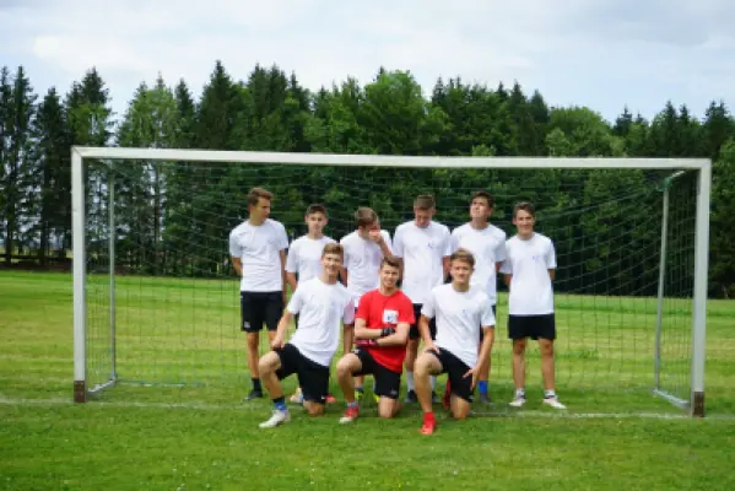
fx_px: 878
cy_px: 246
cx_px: 368
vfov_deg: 31.2
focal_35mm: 43
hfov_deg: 45.4
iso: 100
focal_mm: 43
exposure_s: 1/100
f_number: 9
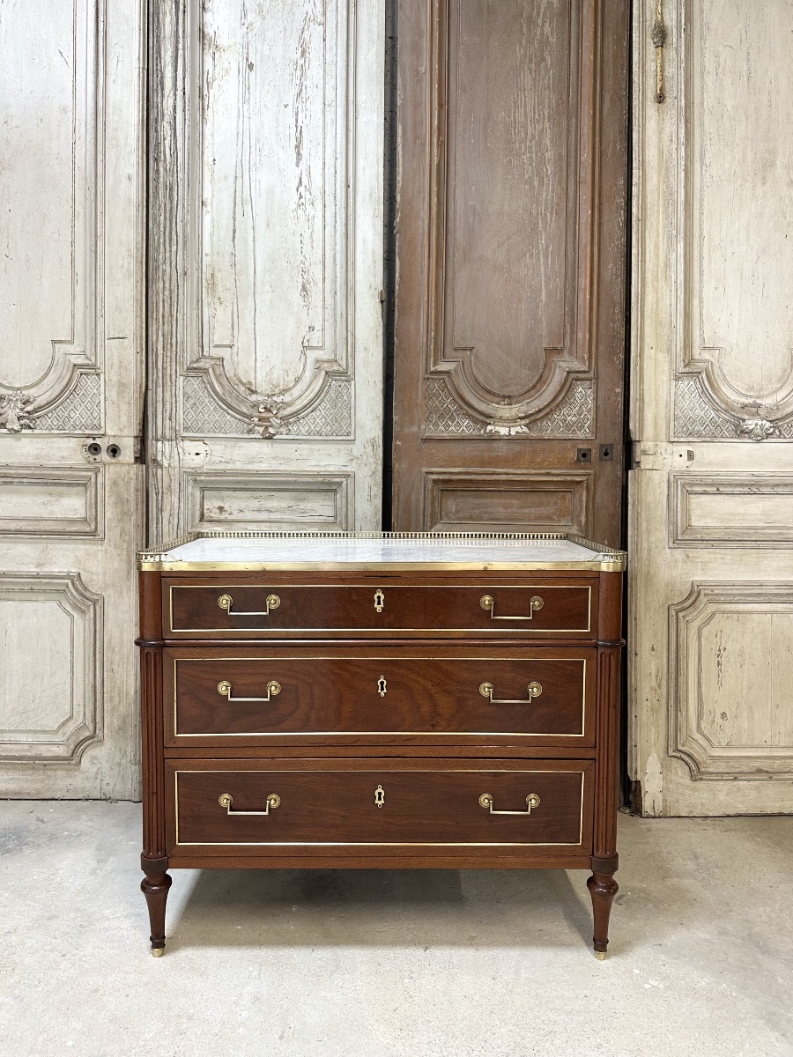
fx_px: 733
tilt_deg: -4.3
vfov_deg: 71.6
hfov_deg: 56.8
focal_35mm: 24
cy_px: 528
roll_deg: -0.7
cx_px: 396
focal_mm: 6.86
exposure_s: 1/50
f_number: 1.78
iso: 125
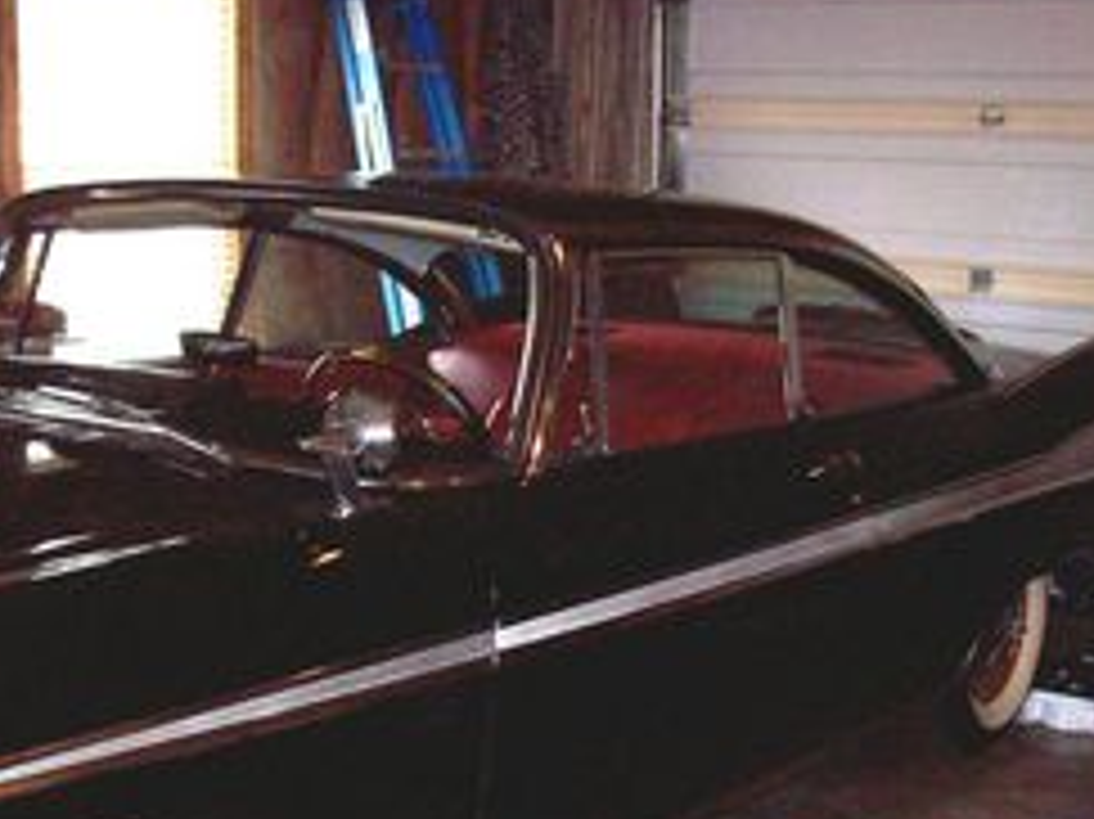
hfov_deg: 32.3
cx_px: 317
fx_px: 1864
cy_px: 547
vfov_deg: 24.7
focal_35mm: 59
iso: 80
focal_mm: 6
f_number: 2.7
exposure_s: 1/64
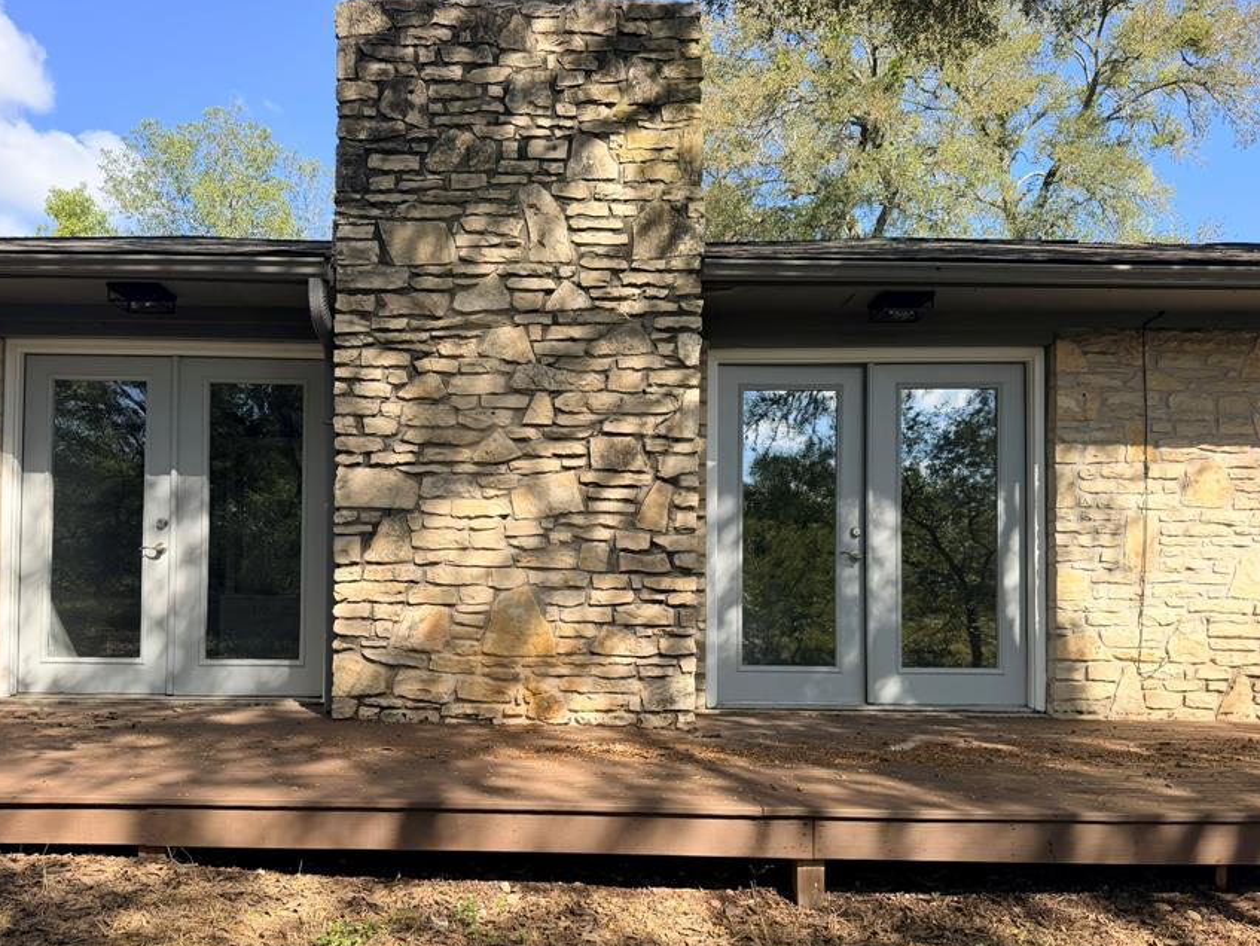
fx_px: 1056
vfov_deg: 48.0
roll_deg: -1.1
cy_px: 558
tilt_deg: +2.0
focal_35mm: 29
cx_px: 558
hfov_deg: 61.5
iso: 100
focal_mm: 6.76
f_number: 1.78
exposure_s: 1/1689
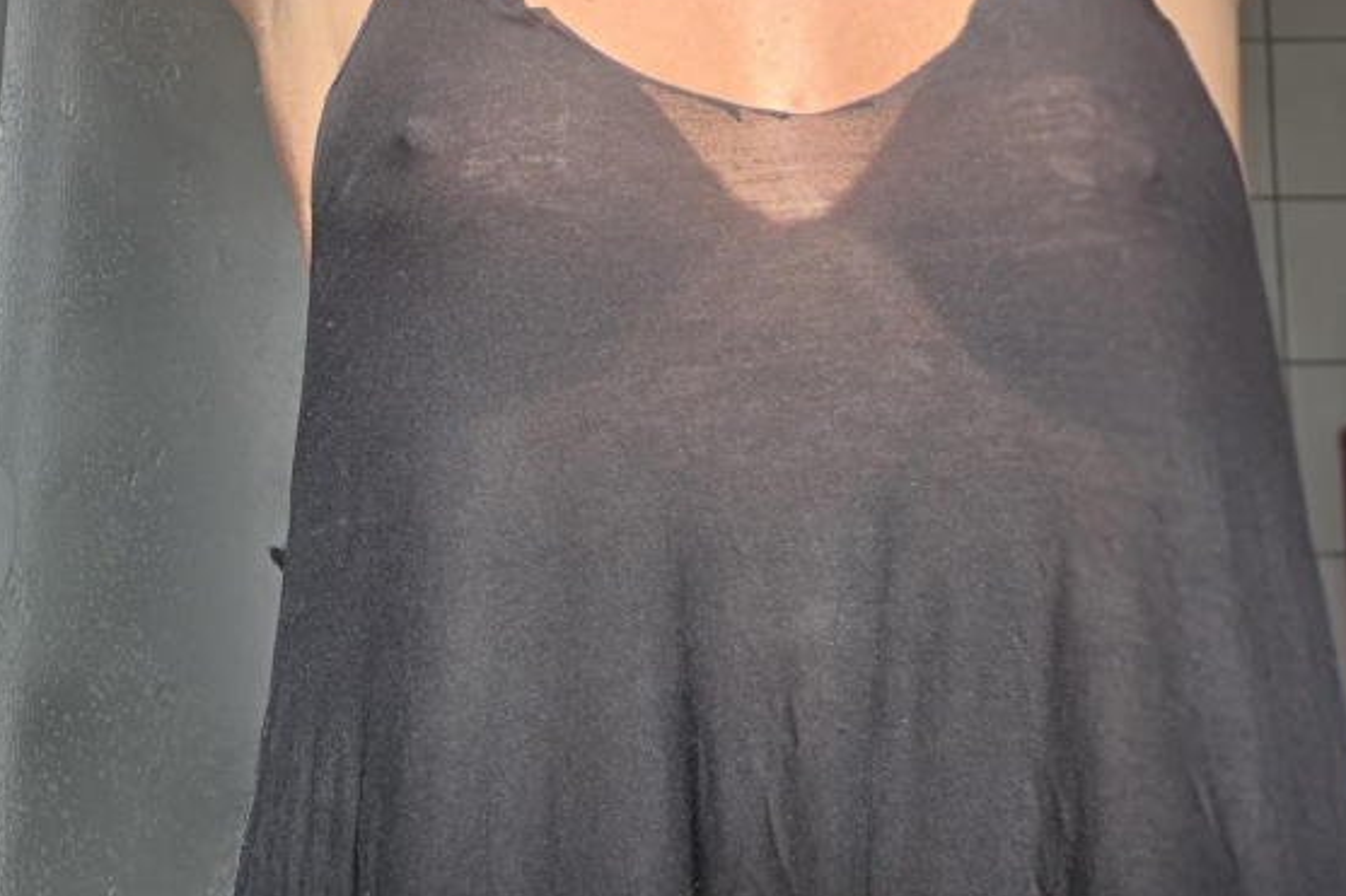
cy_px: 703
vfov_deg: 38.6
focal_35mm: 33
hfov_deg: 57.2
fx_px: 1233
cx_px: 679
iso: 40
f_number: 2.2
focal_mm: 3.3
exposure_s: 1/357
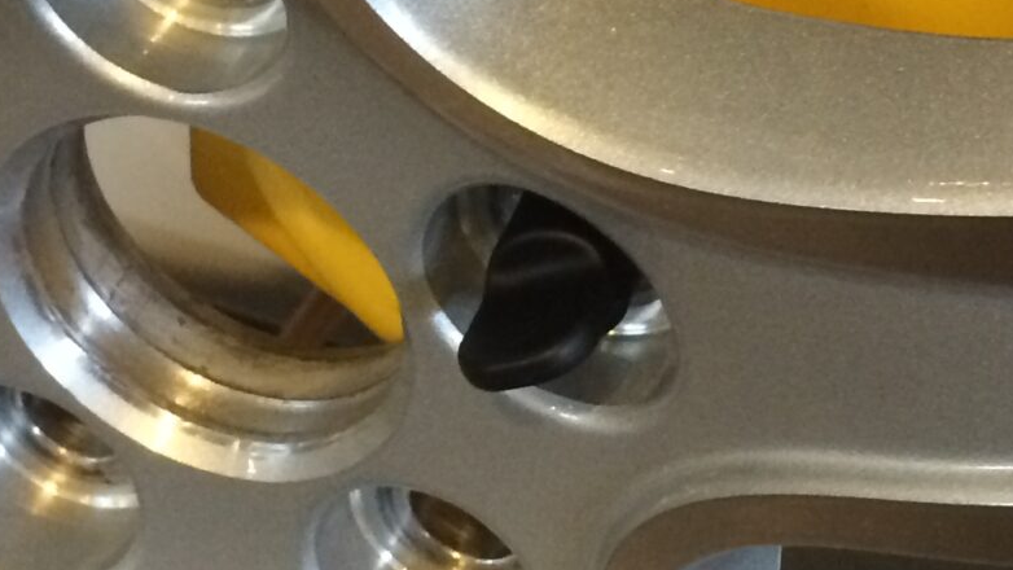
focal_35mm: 107
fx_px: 2874
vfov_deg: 11.2
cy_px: -30
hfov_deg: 20.0
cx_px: 440
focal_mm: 4.12
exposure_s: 1/15
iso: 320
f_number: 2.2
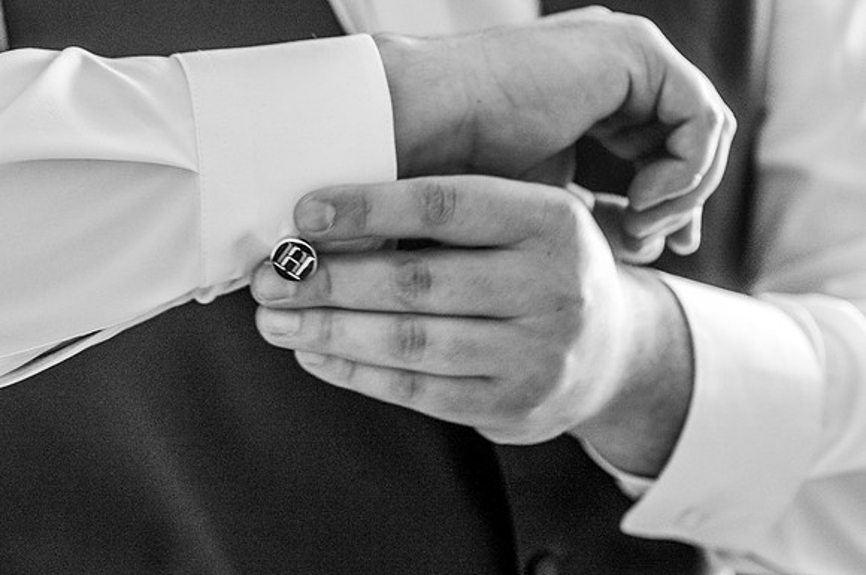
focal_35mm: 157
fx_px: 3773
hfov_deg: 13.1
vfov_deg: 8.7
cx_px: 278
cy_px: 265
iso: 2000
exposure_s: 1/100
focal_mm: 105
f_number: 4
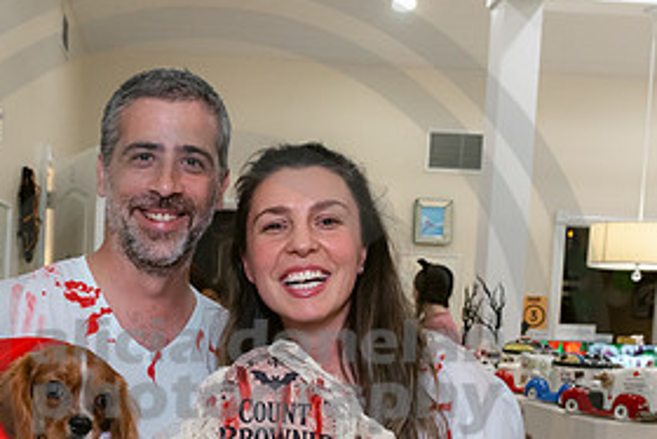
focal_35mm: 56
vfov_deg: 23.8
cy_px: 367
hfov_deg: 35.1
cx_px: 195
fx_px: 1022
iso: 2500
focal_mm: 27
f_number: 9
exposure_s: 1/80
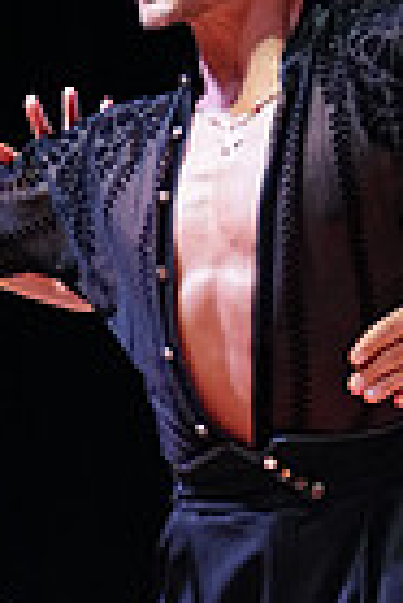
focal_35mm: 330
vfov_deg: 6.2
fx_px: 5527
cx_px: -76
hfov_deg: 4.2
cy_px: 902
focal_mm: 79
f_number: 2.8
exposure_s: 1/320
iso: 2000
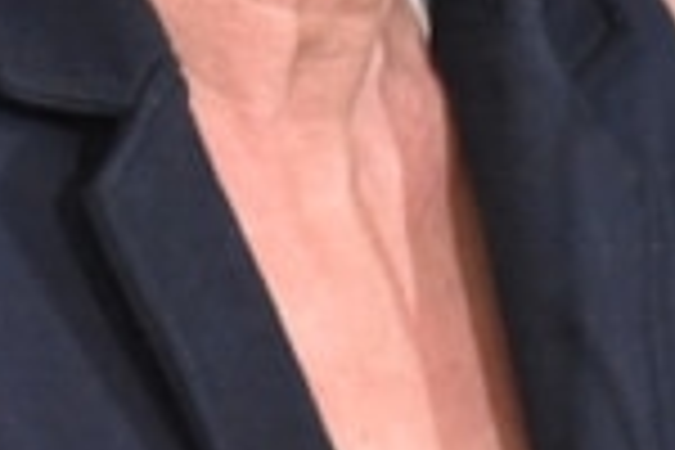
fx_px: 33729
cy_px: -333
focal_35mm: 1799
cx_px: 531
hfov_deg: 1.1
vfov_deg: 0.8
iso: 6400
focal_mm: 300
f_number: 6.3
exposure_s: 1/250
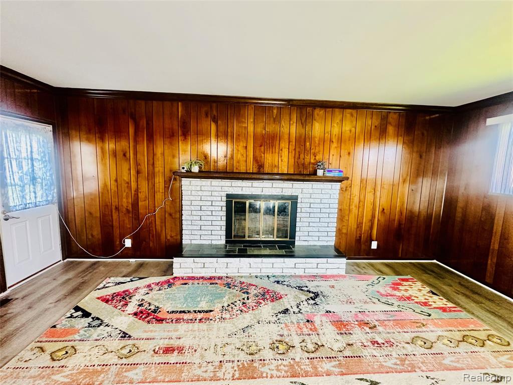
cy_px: 192
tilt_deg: -6.3
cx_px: 256
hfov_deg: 102.1
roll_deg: -1.2
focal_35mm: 14
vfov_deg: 85.7
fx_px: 207
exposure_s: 1/60
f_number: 2.2
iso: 320
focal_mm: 2.22
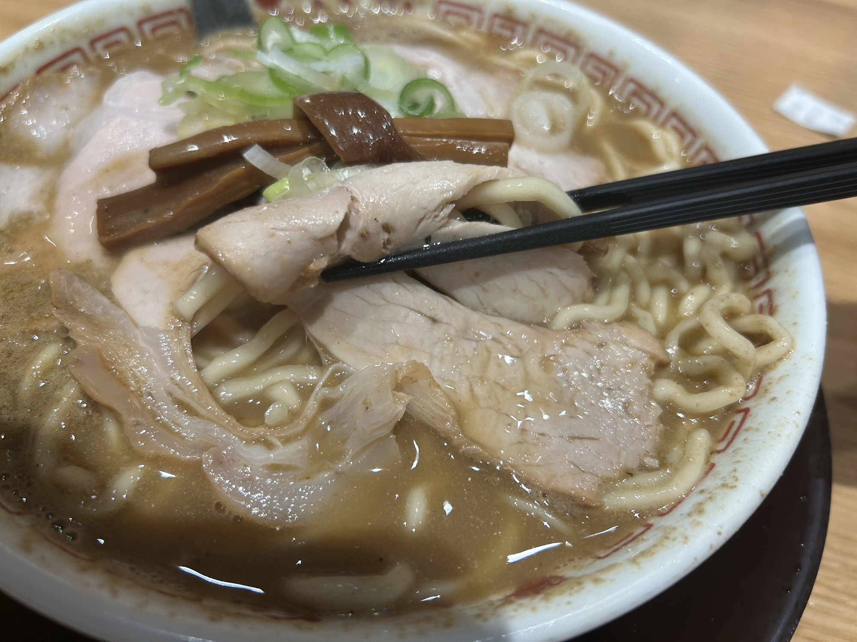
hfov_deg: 67.3
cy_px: 321
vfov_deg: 53.1
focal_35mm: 26
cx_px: 428
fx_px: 644
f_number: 1.5
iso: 50
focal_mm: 5.7
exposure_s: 1/100
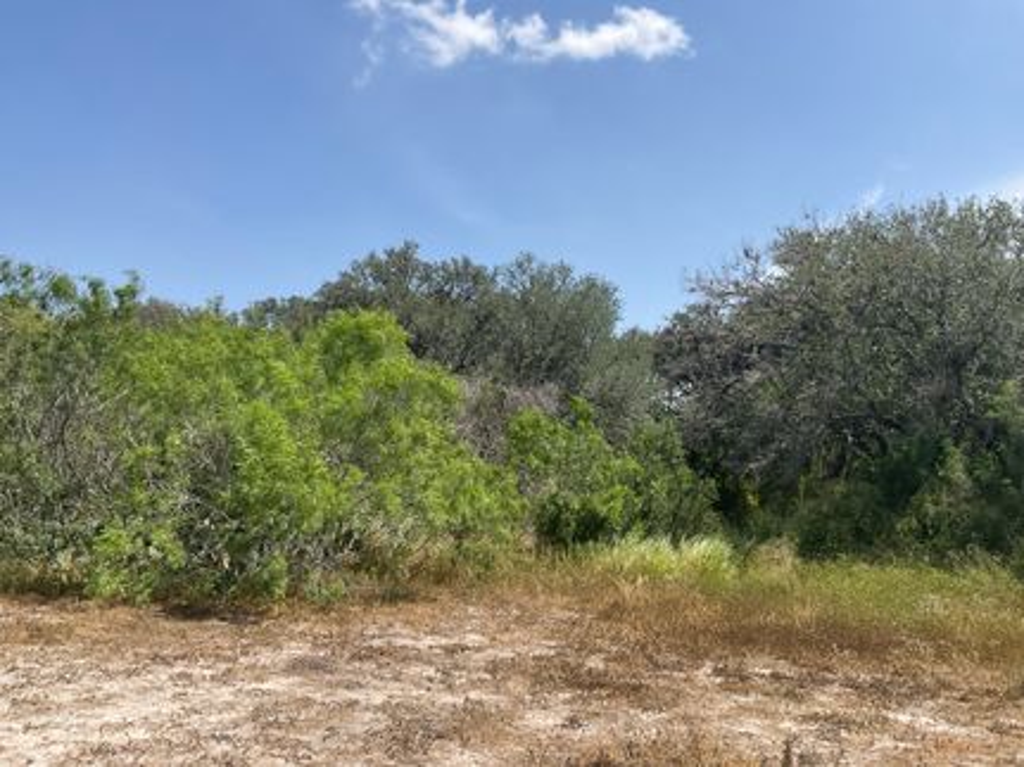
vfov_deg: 48.2
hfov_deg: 61.7
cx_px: 512
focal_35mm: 29
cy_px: 384
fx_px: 858
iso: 16
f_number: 1.8
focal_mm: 3
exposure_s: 1/1786
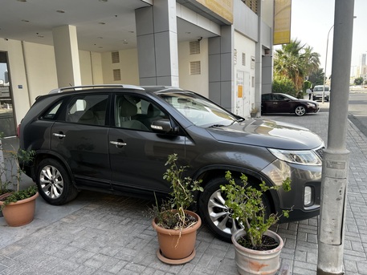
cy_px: 138
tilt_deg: -8.8
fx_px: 276
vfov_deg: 53.1
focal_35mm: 26
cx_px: 184
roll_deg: +2.0
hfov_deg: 67.3
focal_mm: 5.7
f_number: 1.5
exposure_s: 1/493
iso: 50
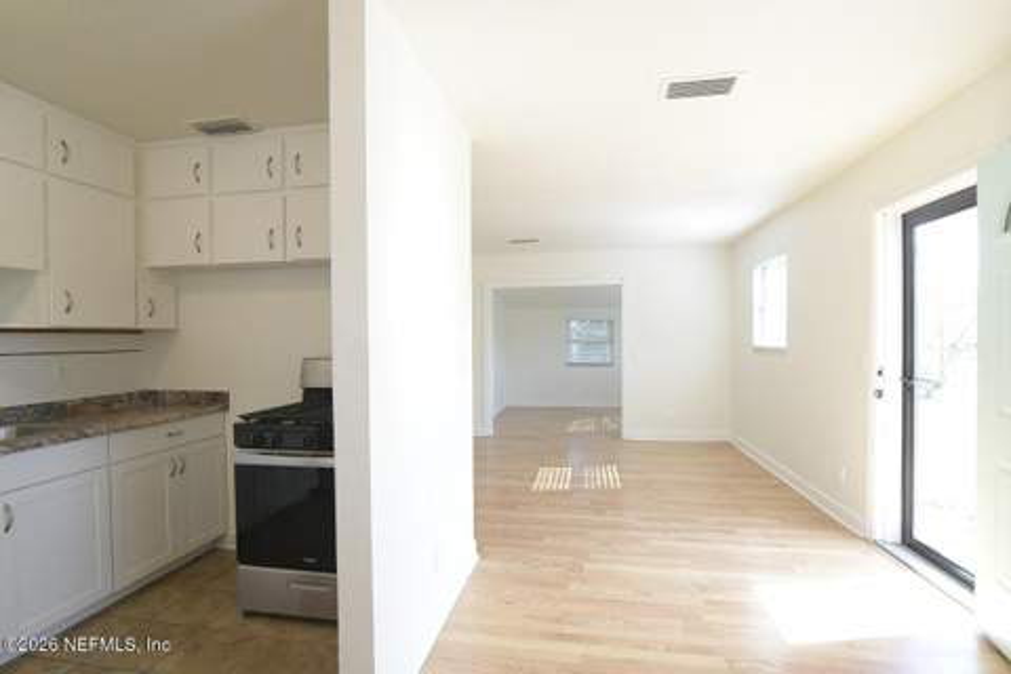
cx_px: 506
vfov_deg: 73.7
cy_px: 337
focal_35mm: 16
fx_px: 449
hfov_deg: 96.7
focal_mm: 11
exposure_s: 1/50
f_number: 8
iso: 1000
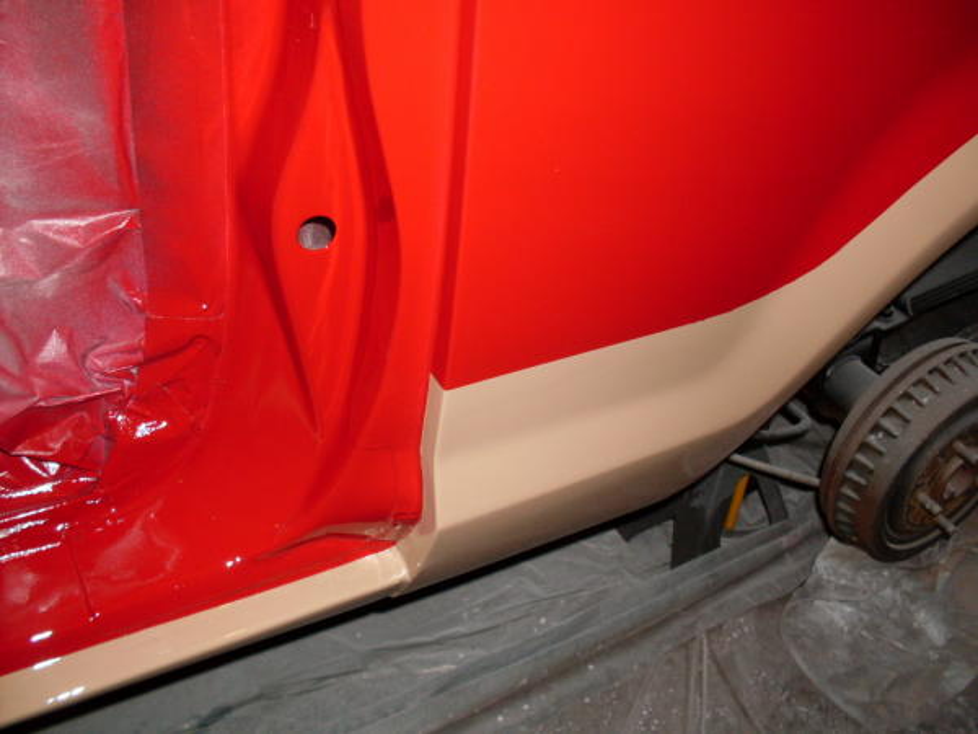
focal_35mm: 38
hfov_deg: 49.0
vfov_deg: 37.7
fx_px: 1074
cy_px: 367
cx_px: 489
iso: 100
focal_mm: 6.3
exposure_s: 1/45
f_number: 2.8
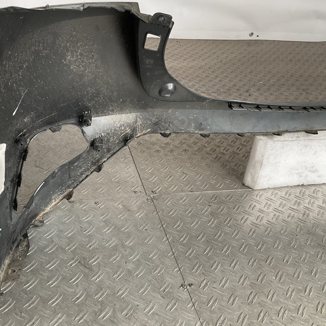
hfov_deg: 40.0
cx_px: 148
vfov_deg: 40.0
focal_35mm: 42
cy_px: 149
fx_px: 448
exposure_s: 1/50
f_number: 1.8
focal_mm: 3
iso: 64
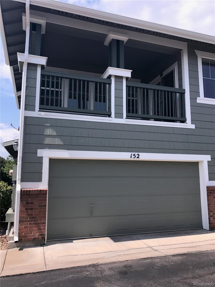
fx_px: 232
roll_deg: -0.3
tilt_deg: +9.3
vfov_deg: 63.4
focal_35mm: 28
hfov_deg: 49.7
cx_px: 108
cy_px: 144
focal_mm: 3.99
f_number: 1.8
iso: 20
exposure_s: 1/2179
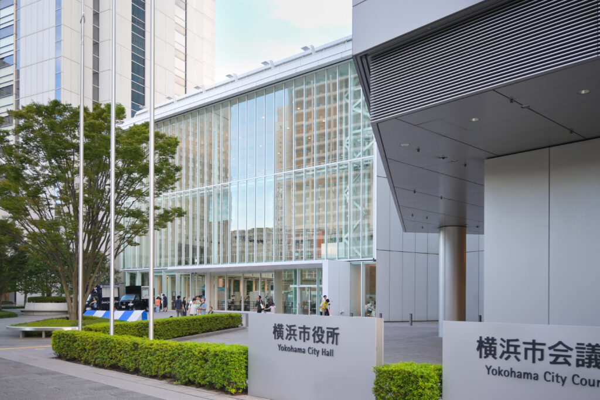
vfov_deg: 40.8
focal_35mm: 32
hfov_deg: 58.3
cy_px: 200
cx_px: 300
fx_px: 538
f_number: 4
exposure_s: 1/50
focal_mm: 21.5
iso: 100
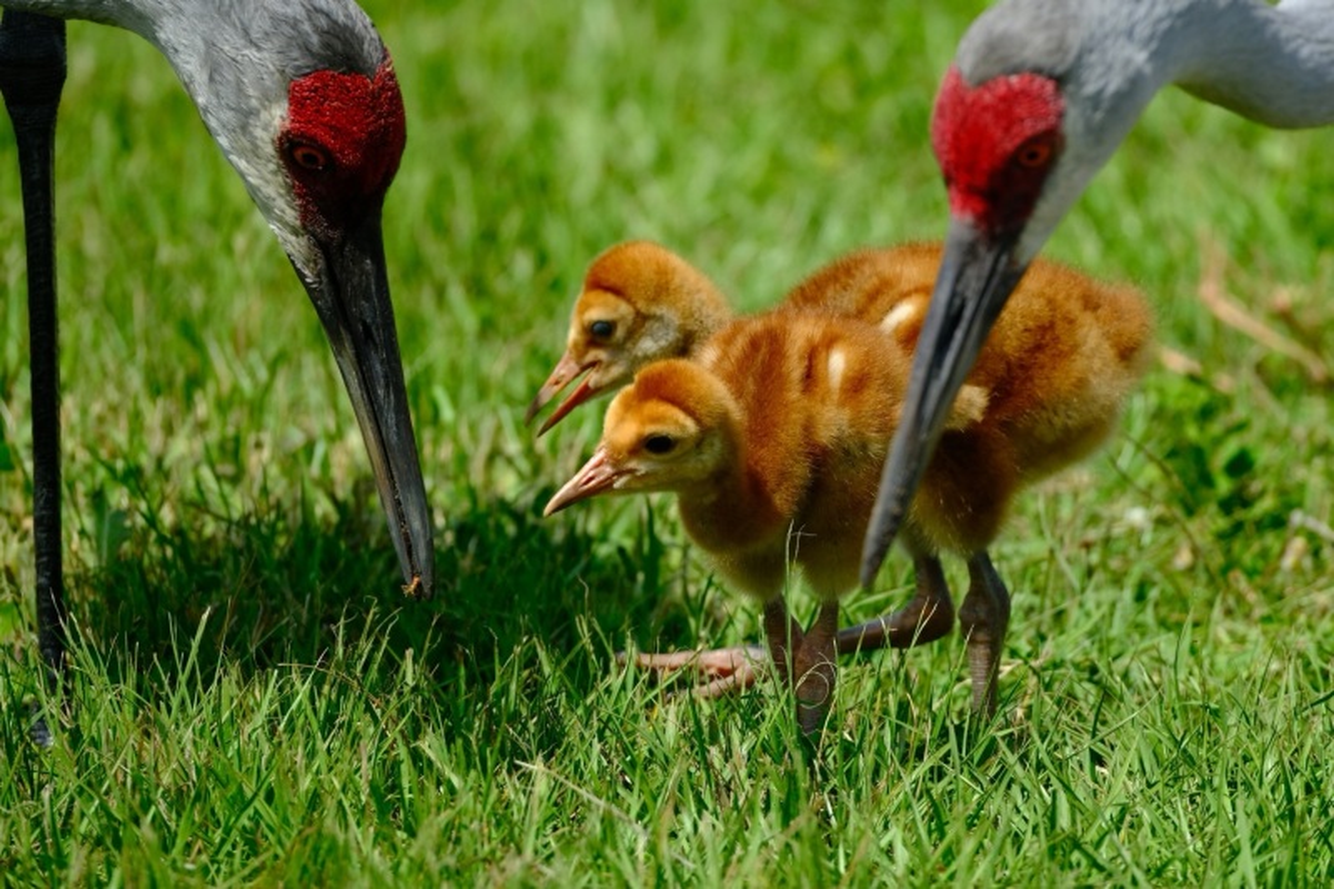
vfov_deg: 1.5
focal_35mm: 900
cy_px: 444
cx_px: 667
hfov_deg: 2.3
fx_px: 33341
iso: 640
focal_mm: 600
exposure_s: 1/900
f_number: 8
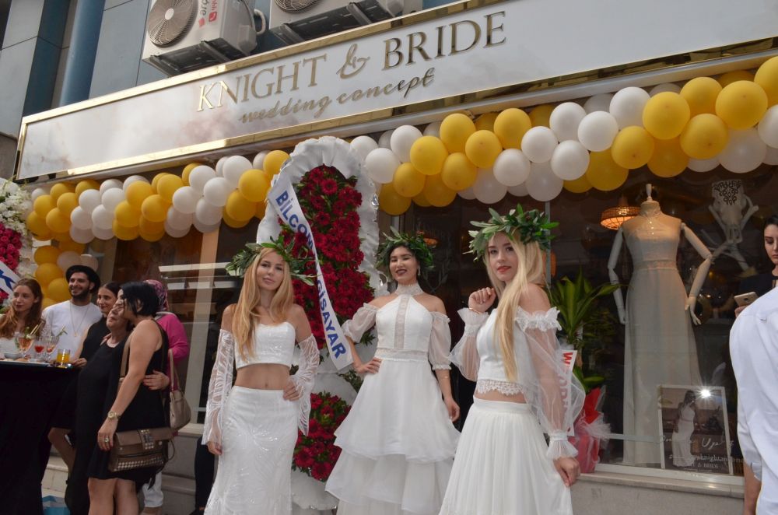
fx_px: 582
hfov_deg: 67.5
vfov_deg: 47.7
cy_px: 258
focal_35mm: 27
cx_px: 389
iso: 1600
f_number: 14
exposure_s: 1/250
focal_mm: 18
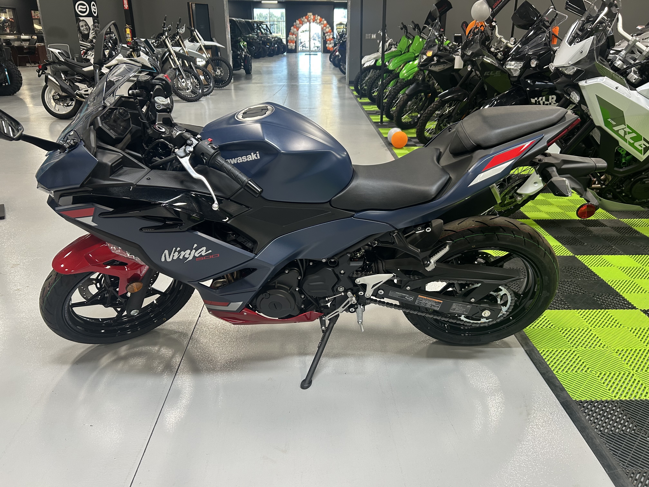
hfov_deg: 67.3
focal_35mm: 26
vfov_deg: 53.1
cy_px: 244
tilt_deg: -21.9
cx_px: 324
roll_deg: +0.3
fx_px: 487
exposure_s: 1/94
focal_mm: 5.7
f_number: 1.5
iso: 125
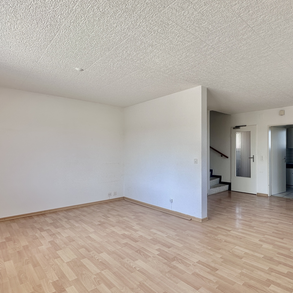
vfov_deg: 74.7
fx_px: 192
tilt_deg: -1.6
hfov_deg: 71.4
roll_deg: +0.6
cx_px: 207
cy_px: 156
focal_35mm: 20
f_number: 2.2
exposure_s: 1/148
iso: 40
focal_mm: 2.22
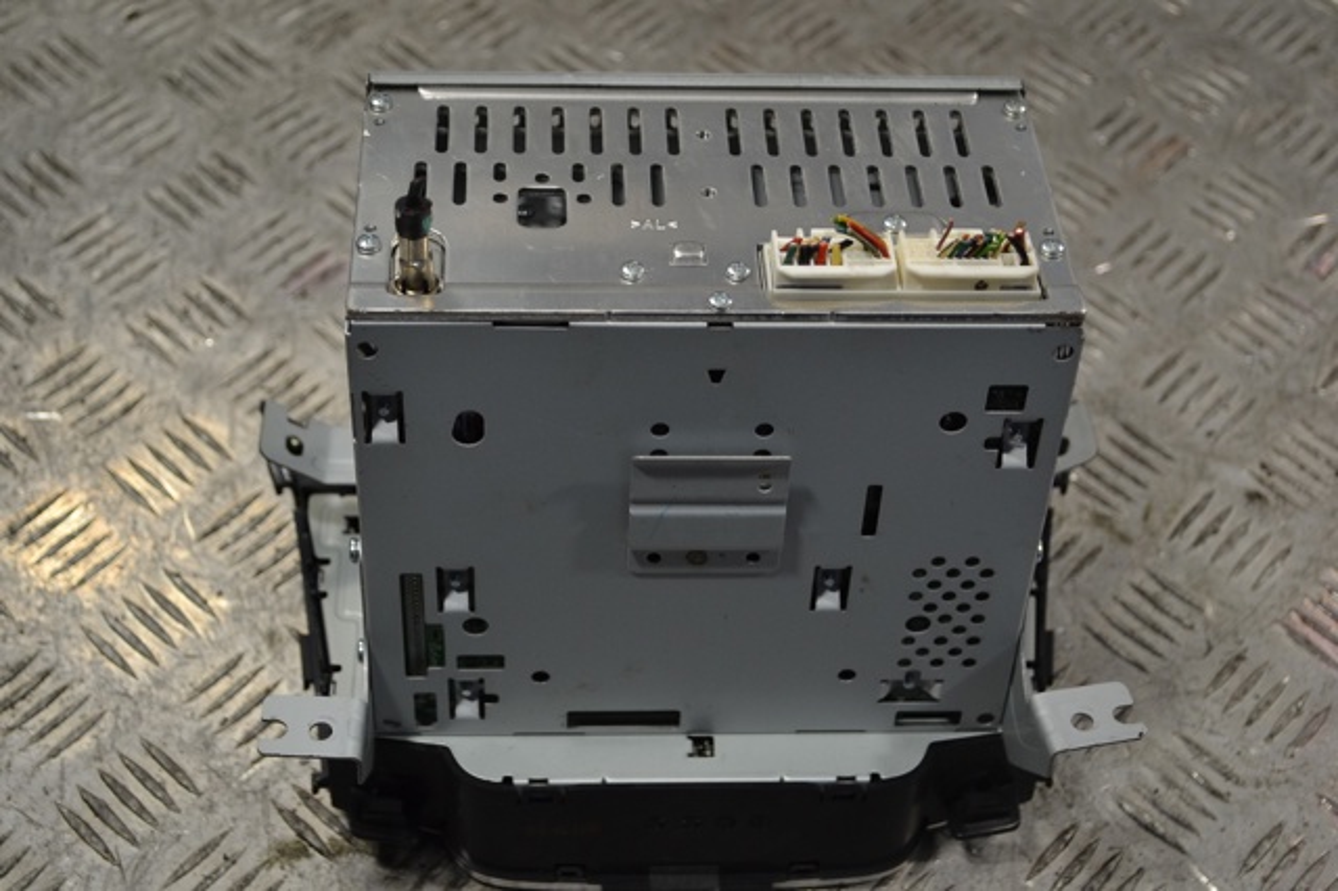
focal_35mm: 60
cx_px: 669
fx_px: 2229
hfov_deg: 33.4
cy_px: 446
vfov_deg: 22.6
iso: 320
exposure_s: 1/125
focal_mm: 40
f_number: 5.6
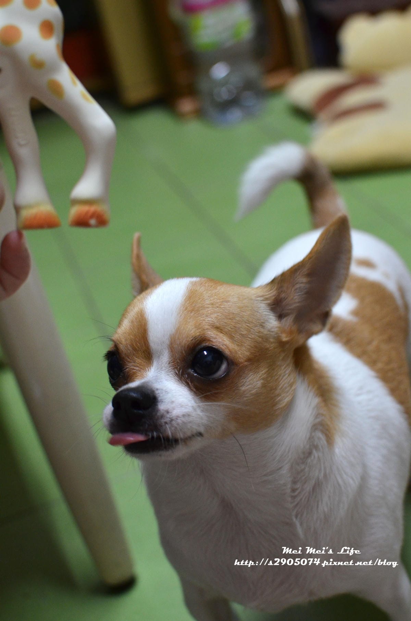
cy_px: 310
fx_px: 903
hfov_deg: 25.6
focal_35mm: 52
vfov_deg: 37.9
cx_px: 206
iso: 1250
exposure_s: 1/80
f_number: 3.5
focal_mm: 35
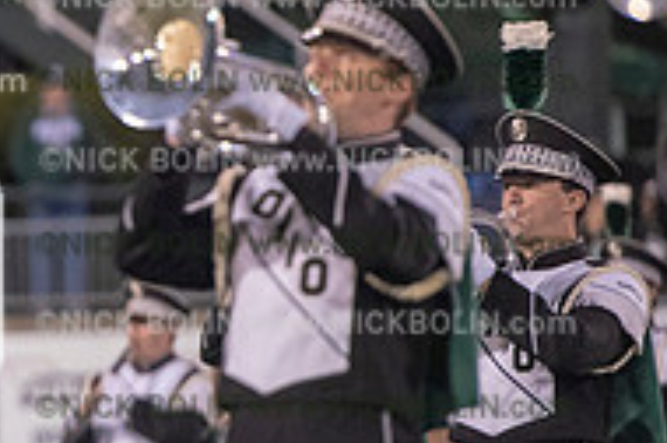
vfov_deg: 2.2
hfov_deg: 3.4
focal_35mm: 612
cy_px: 325
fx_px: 11320
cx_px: -246
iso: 5000
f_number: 3.2
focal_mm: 200
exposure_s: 1/1250
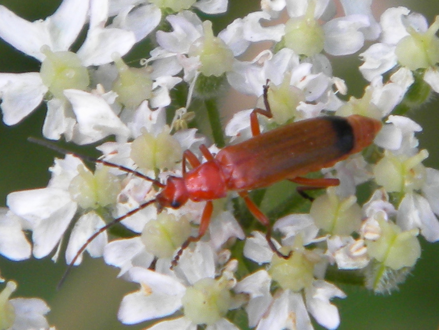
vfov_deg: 10.0
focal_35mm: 148
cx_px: 220
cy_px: 165
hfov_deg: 13.3
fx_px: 1877
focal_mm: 26.8
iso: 80
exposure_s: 1/100
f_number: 5
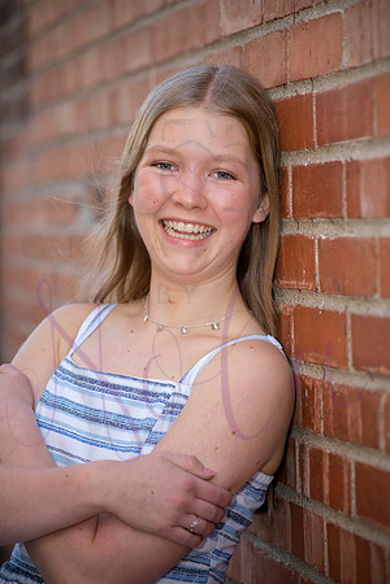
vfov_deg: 17.1
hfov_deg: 11.4
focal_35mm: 120
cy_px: 292
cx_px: 195
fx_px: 1950
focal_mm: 120
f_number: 4.5
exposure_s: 1/640
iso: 800
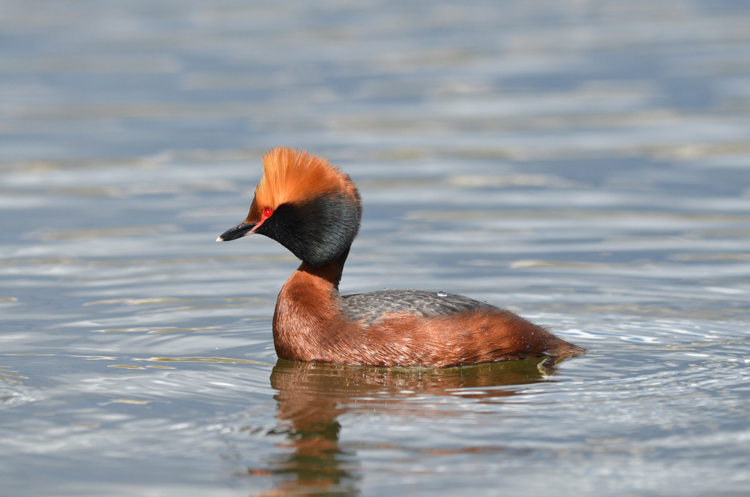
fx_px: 9356
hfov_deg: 4.6
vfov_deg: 3.0
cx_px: 375
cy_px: 248
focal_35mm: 450
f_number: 6.3
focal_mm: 300
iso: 500
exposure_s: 1/2500
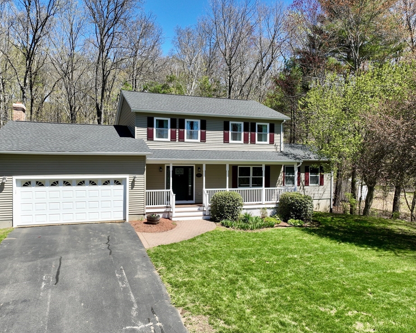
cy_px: 170
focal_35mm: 26
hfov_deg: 65.9
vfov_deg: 54.9
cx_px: 188
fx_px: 320
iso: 140
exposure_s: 1/1600
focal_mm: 12.29
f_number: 2.8
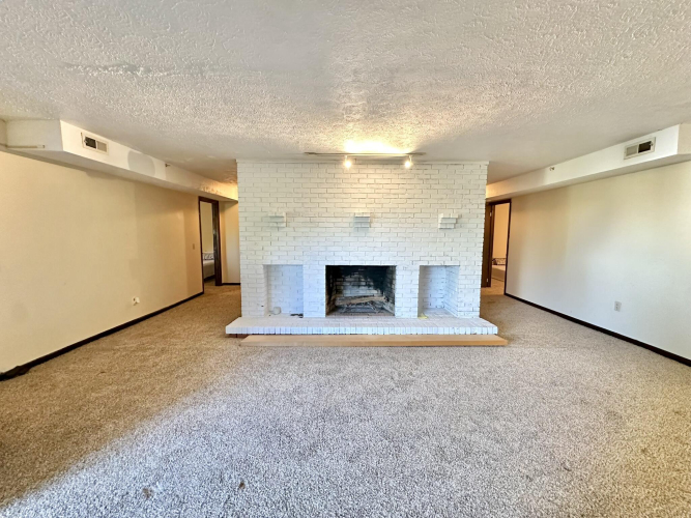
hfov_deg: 102.1
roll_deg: -0.2
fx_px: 279
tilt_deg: -5.7
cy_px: 259
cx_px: 346
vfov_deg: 85.7
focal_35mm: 14
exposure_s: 1/40
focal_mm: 2.22
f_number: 2.2
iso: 1000
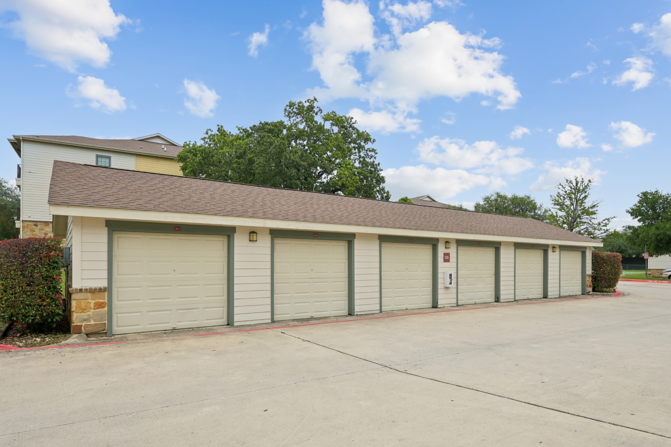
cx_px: 336
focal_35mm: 20
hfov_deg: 82.6
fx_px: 382
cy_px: 224
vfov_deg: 60.6
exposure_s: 1/200
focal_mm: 20.5
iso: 100
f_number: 11
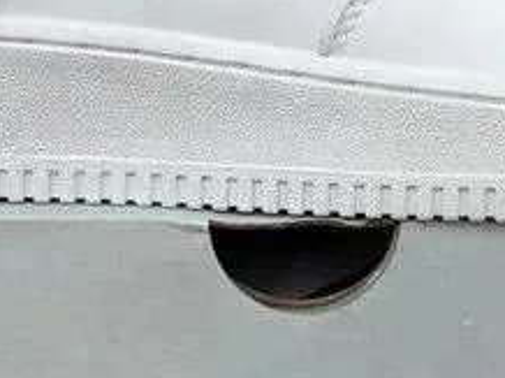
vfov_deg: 11.5
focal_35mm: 128
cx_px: 334
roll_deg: -0.4
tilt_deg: -16.0
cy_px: 68
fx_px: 1865
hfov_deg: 15.4
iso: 25
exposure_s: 1/120
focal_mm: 3.3
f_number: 2.4
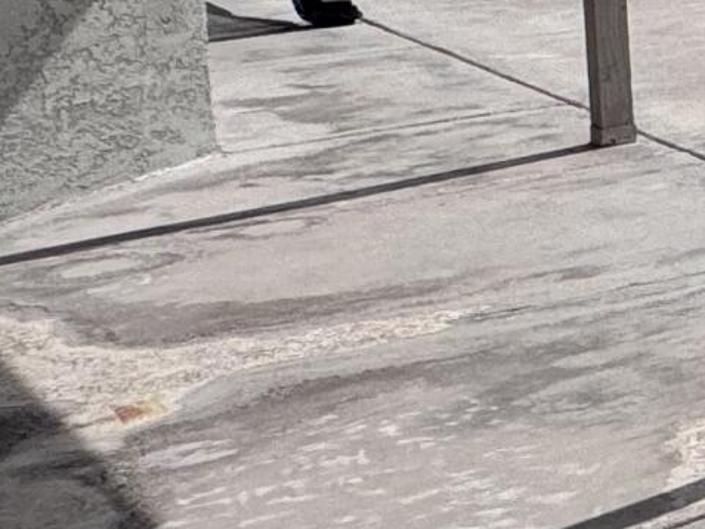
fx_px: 1793
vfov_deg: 15.5
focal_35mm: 88
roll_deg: +0.6
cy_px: -251
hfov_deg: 12.4
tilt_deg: -3.6
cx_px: 1989
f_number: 2.2
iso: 40
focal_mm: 2.22
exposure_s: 1/3906
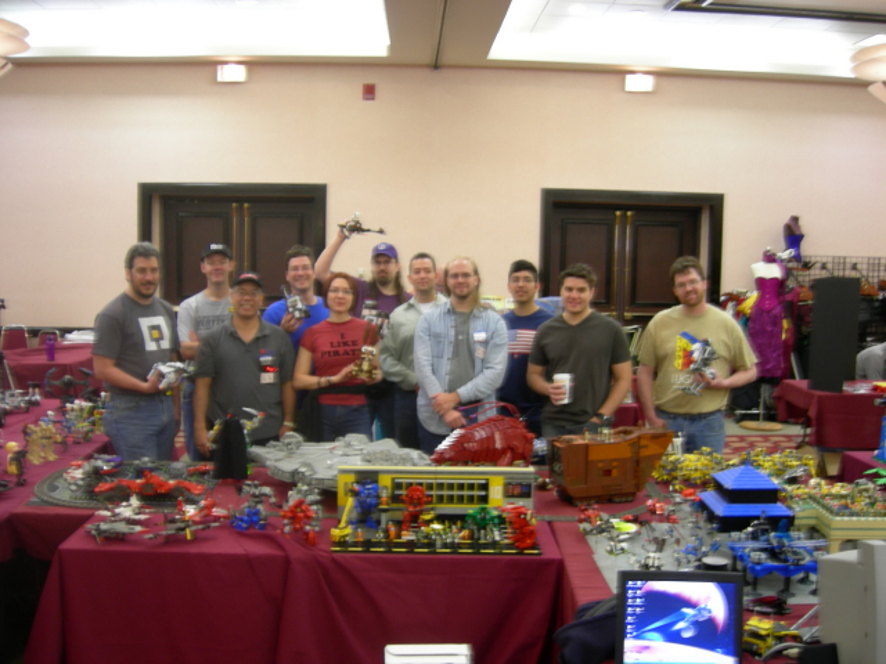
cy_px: 332
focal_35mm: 36
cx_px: 443
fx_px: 921
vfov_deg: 39.7
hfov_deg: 51.4
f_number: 2.7
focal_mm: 7.5
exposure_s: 1/3.9
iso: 72
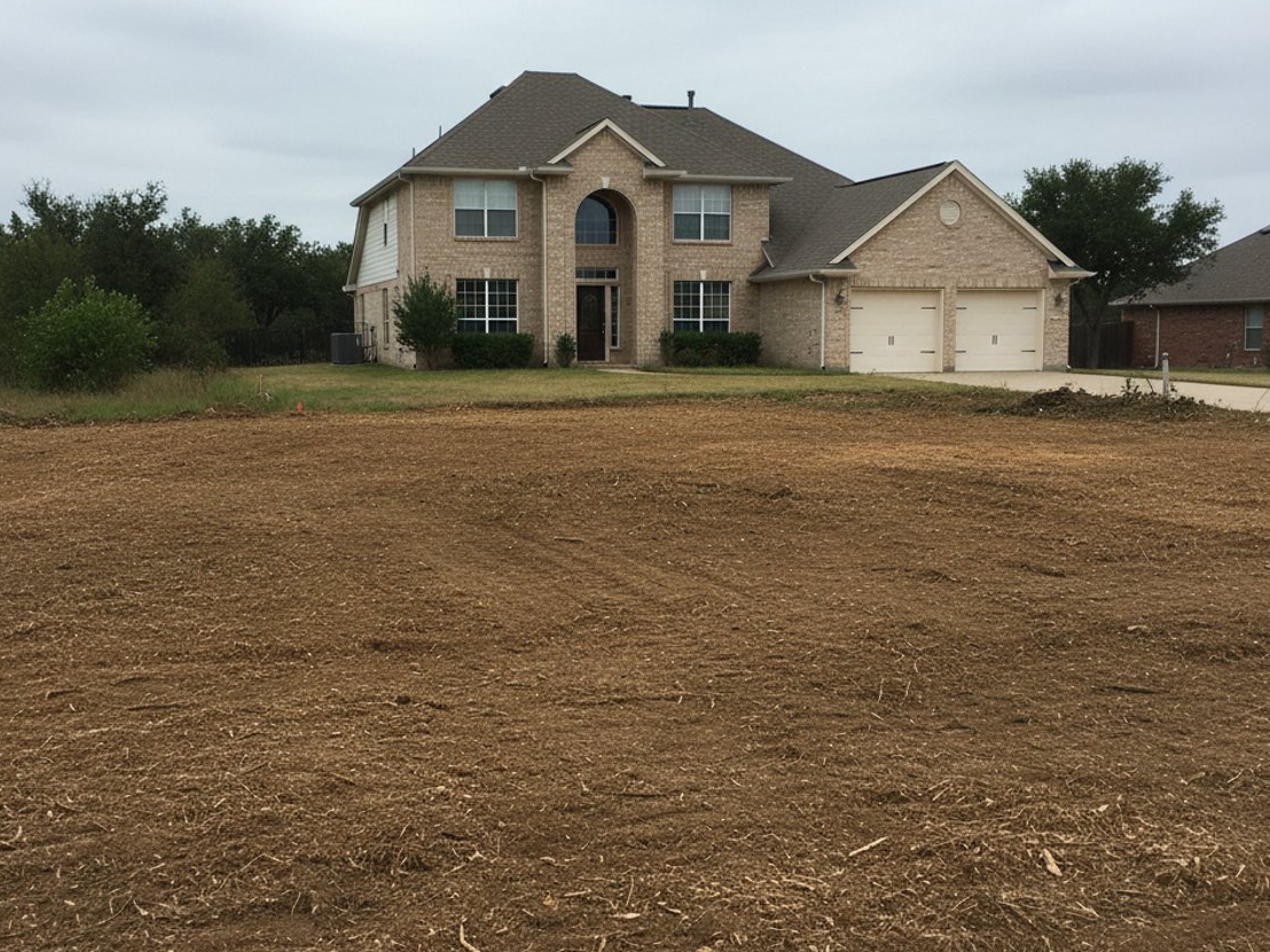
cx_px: 593
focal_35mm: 26
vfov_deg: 53.1
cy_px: 487
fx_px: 954
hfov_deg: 67.2
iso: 241
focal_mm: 6.8
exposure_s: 1/372
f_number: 1.78
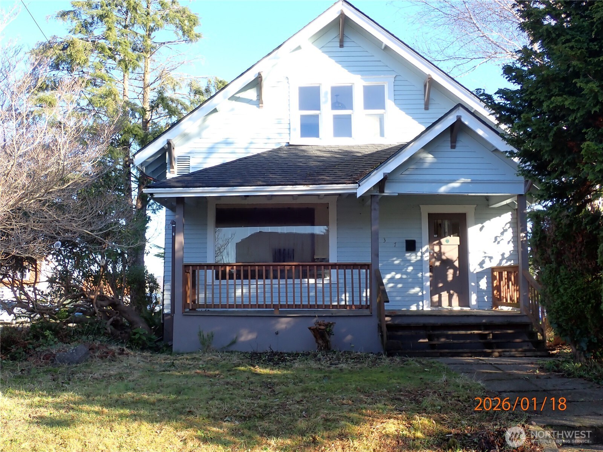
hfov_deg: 49.0
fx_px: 662
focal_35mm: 38
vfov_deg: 37.7
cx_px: 302
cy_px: 226
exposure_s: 1/125
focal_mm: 6.83
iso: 100
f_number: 3.5
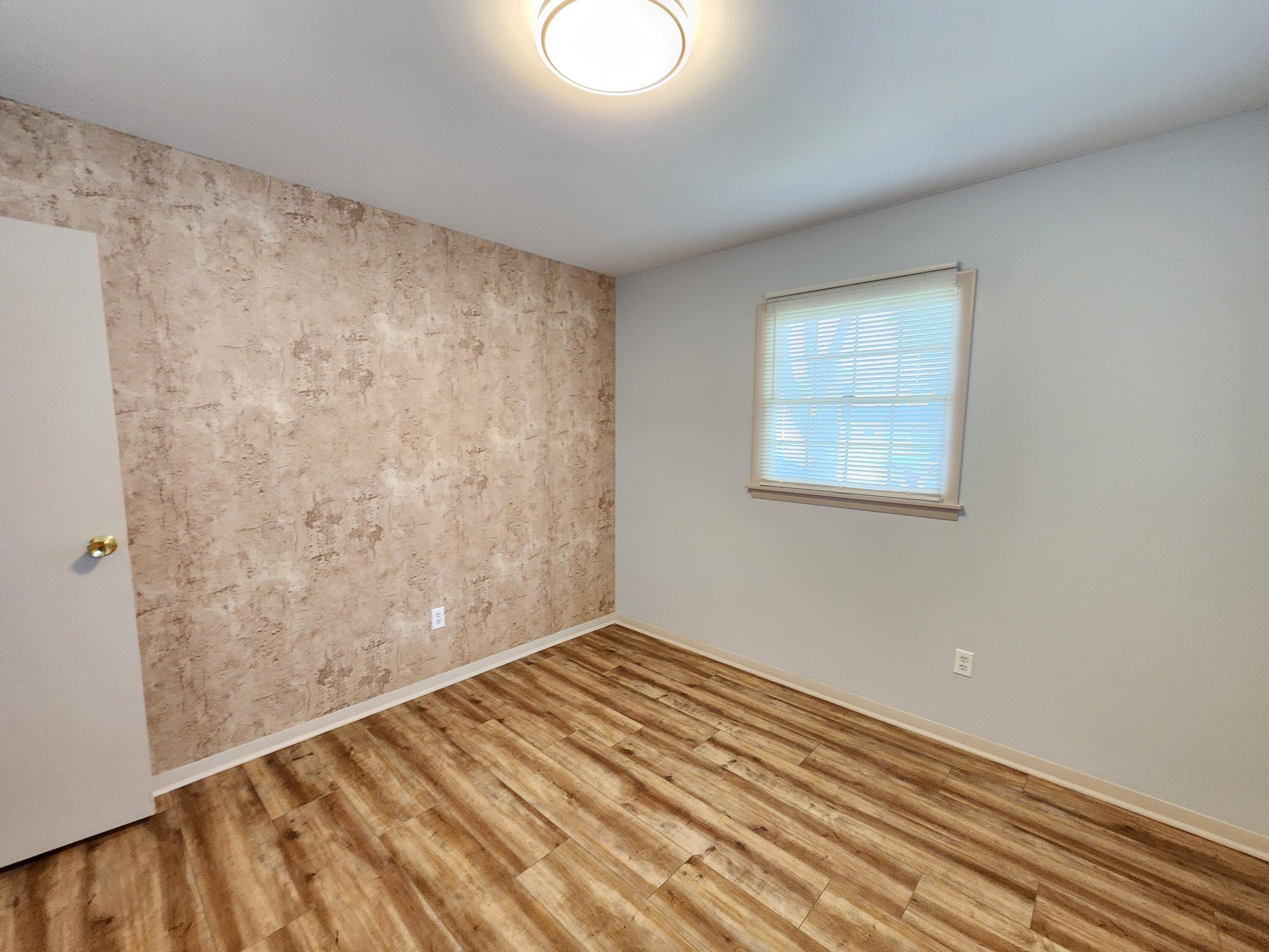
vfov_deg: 89.9
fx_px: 477
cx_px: 634
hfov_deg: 106.2
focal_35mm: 13
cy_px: 476
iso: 400
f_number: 2.2
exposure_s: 1/60
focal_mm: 2.2
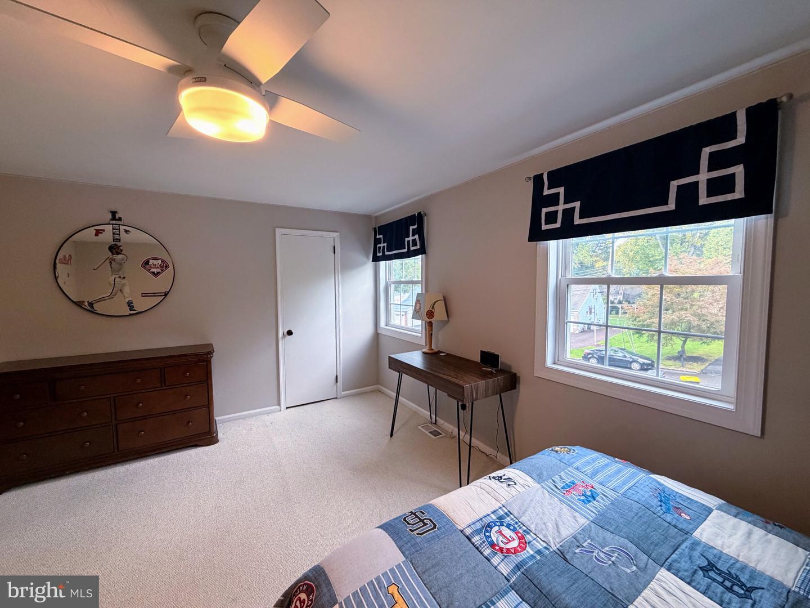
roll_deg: -0.2
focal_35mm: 14
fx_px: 328
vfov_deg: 85.7
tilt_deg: -3.5
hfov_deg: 102.1
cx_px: 405
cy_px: 304
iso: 250
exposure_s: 1/60
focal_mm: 2.22
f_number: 2.2
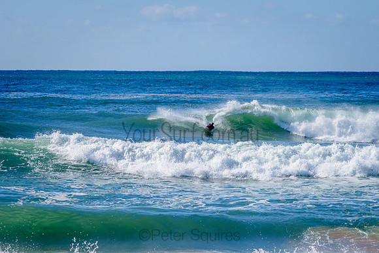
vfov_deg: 6.7
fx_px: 2162
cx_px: 192
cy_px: 126
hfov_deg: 10.0
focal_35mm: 205
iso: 160
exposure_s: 1/2000
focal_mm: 200
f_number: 5.6
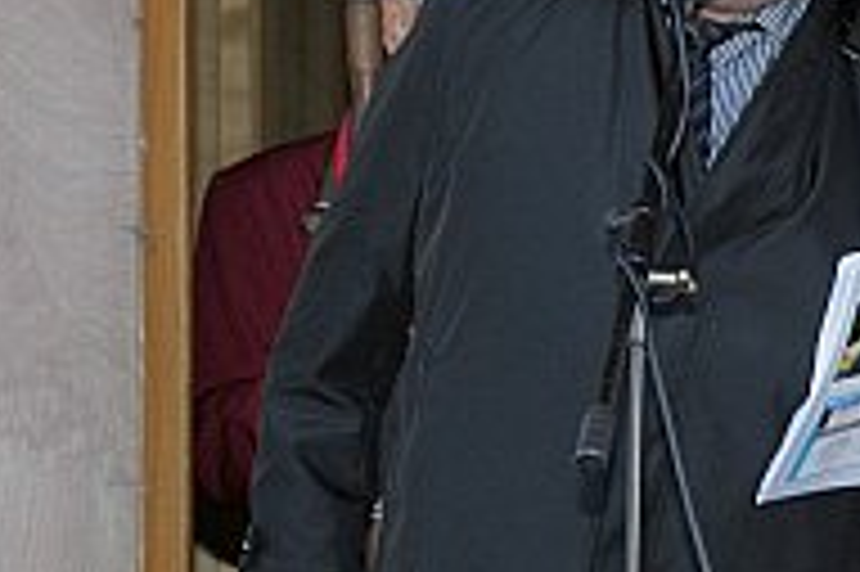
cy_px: 279
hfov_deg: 10.6
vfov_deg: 7.1
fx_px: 4606
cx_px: 901
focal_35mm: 193
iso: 640
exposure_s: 1/200
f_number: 7.1
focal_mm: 48
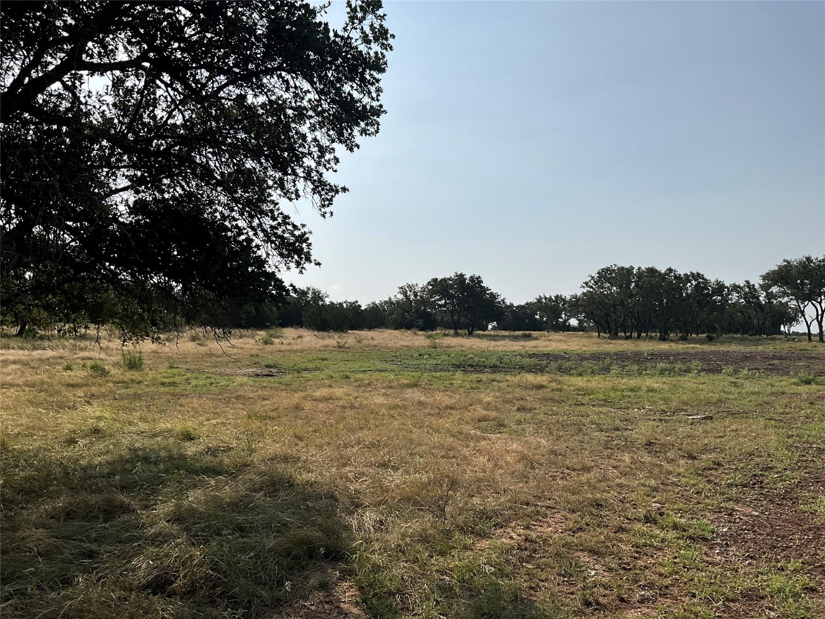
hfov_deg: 61.7
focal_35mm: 29
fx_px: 691
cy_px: 310
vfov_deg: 48.2
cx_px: 412
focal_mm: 3
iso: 25
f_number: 1.8
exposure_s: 1/4785
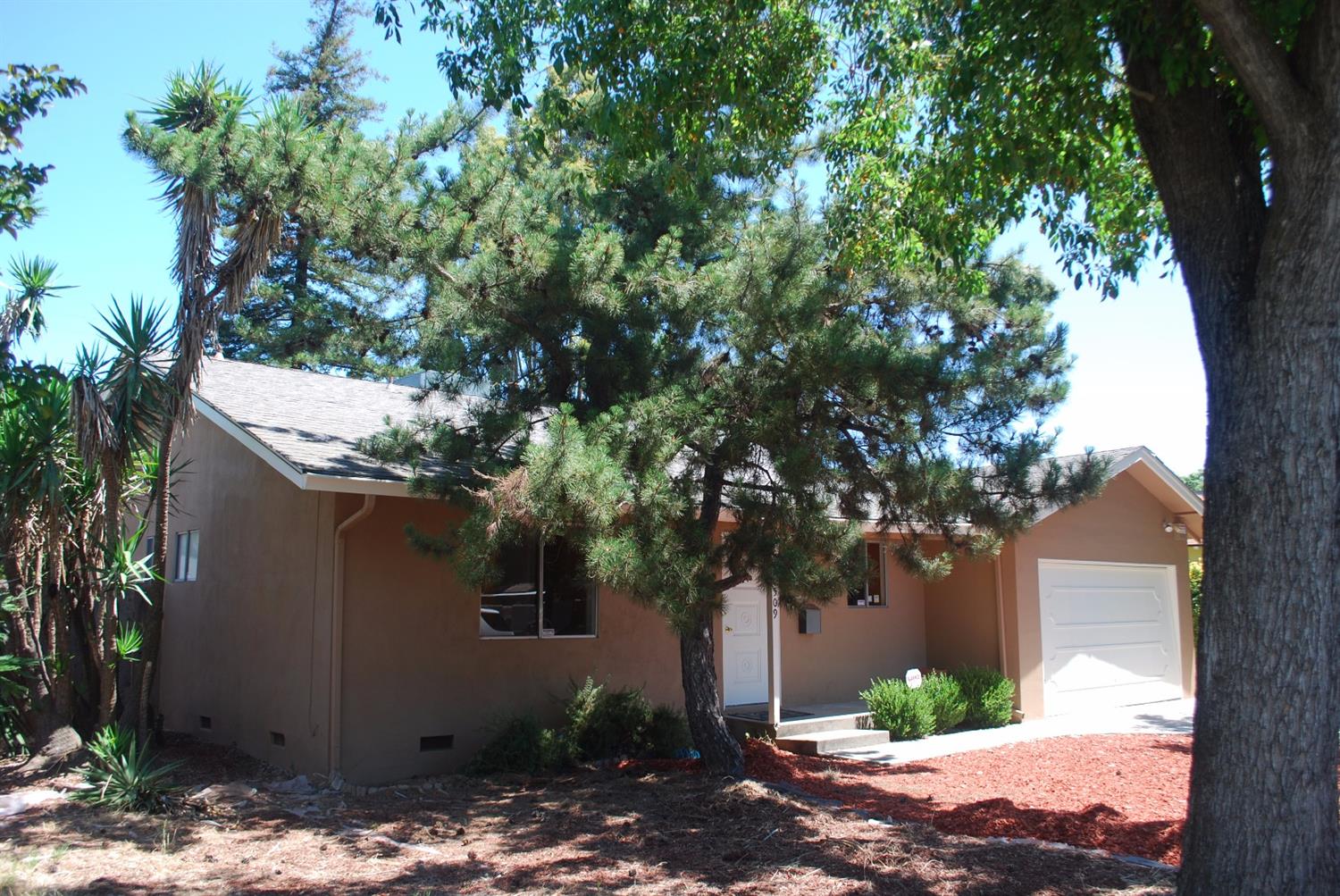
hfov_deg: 61.9
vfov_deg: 43.7
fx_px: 1118
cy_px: 448
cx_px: 670
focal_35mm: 30
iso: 110
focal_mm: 20
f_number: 5.6
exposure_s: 1/125
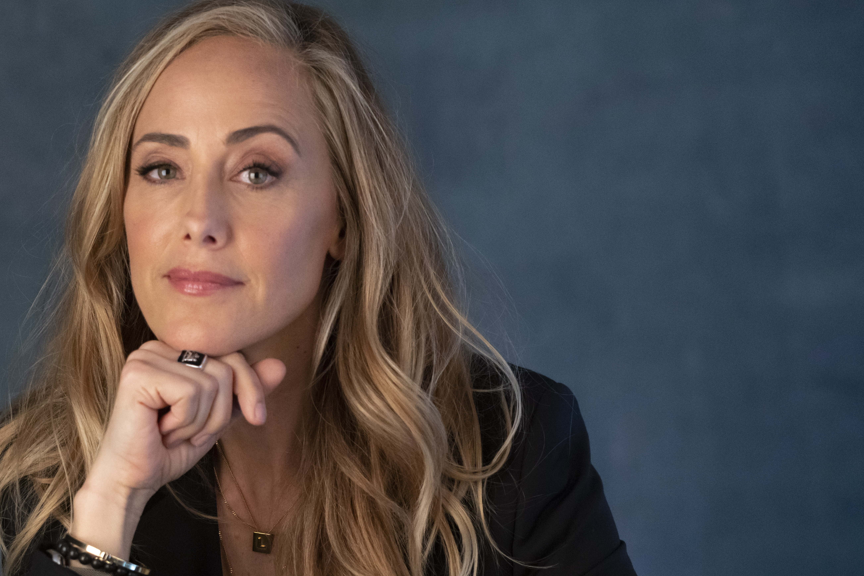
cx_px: 309
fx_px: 3144
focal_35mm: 131
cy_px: 428
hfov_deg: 15.6
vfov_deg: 10.4
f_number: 3.5
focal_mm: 86
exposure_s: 1/400
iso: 5000
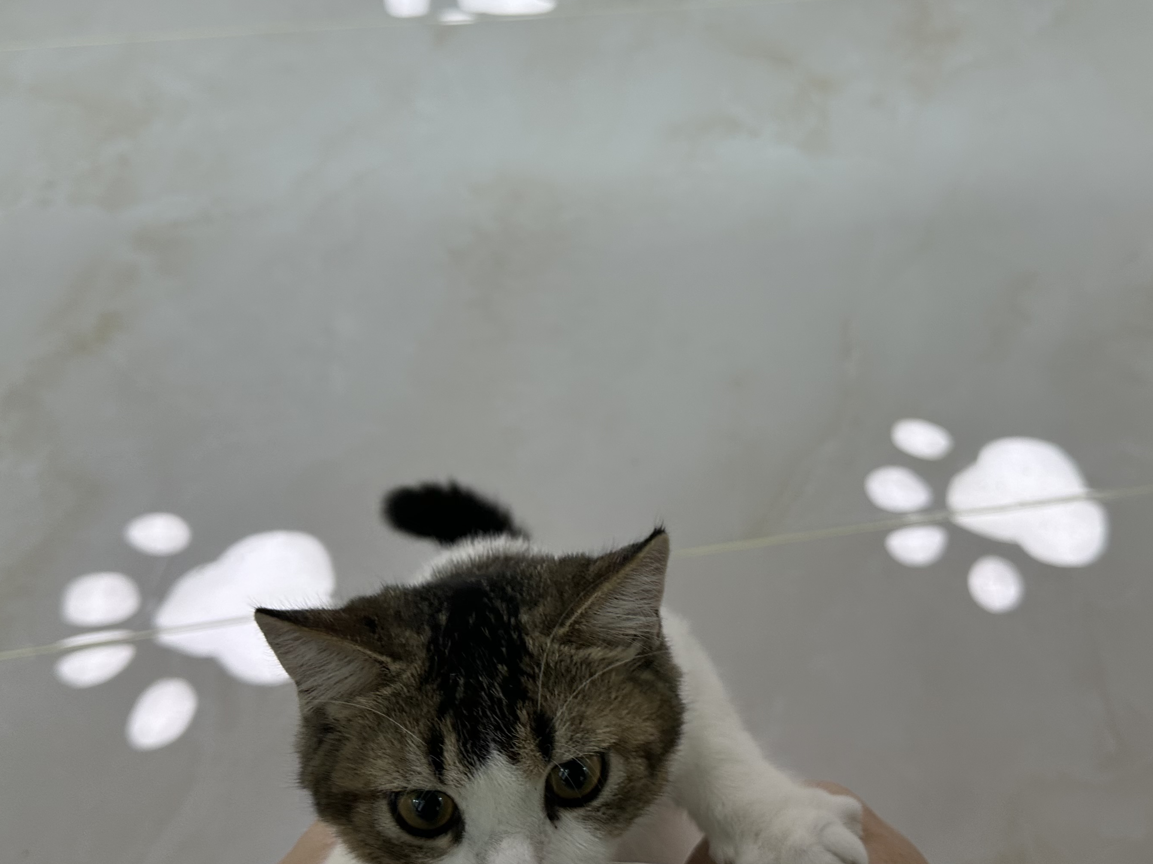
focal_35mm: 36
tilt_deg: -50.3
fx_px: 1199
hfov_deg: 51.3
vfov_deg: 39.6
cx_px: 626
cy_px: 399
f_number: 1.78
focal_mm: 6.86
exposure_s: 1/121
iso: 125
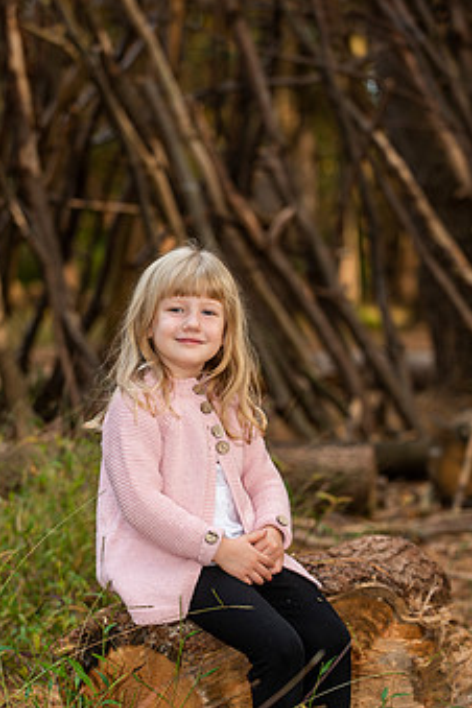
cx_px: 184
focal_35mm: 130
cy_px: 414
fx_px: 2556
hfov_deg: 10.5
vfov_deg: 15.8
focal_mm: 98
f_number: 3.5
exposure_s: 1/60
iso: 250
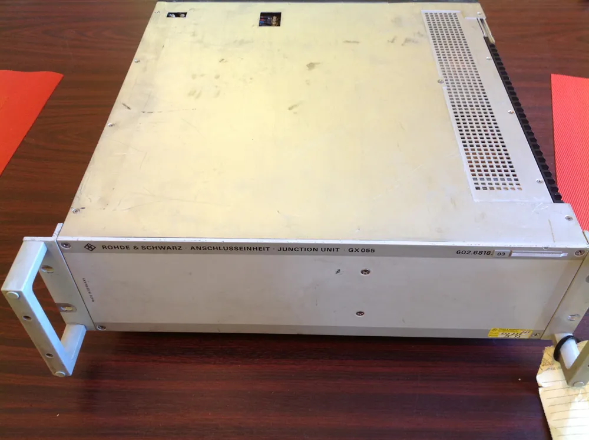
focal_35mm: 35
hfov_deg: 52.7
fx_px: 594
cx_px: 294
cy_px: 220
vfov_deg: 40.6
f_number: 2.4
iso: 64
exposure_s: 1/17
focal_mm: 4.28
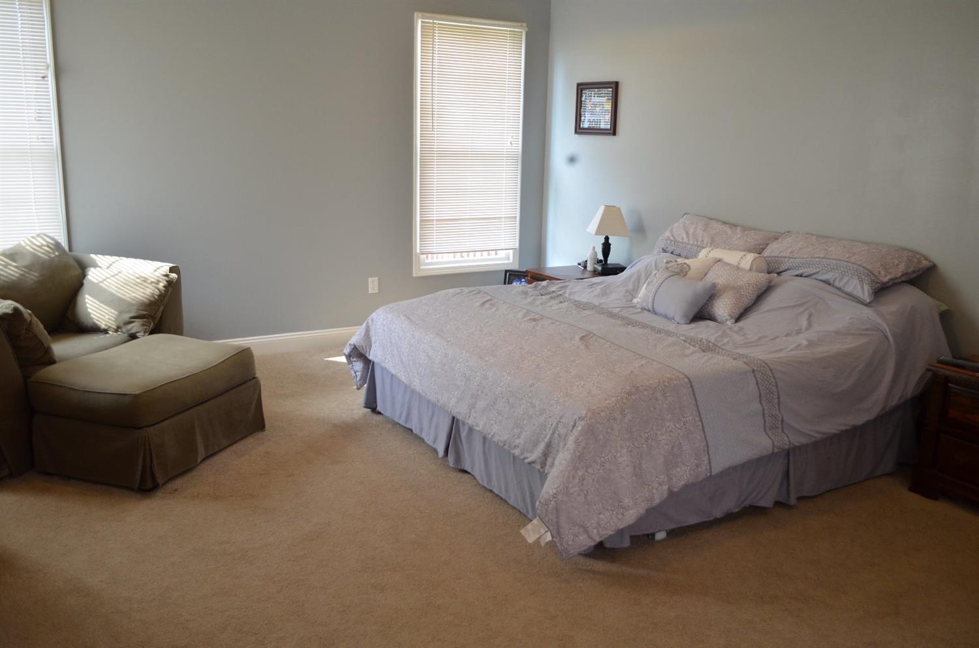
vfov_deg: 39.8
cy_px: 324
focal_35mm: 33
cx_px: 490
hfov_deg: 57.3
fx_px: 895
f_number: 4
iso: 800
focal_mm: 22
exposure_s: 1/60
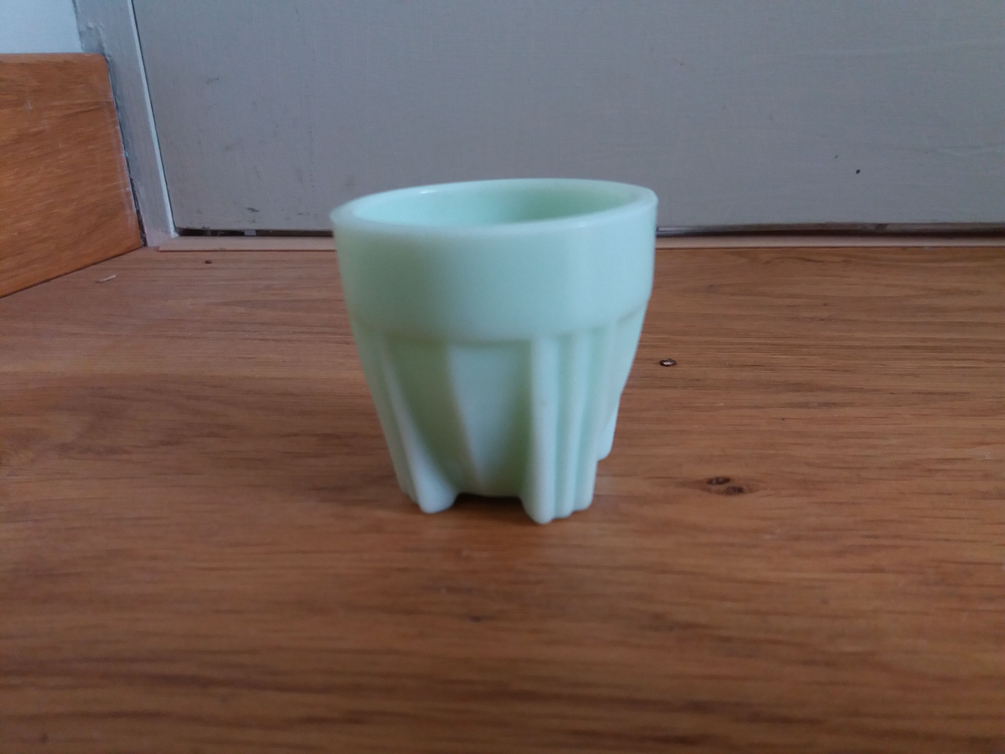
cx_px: 502
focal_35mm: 28
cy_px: 377
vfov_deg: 49.7
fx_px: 813
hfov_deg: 63.4
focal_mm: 3.7
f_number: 1.9
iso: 160
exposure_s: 1/33
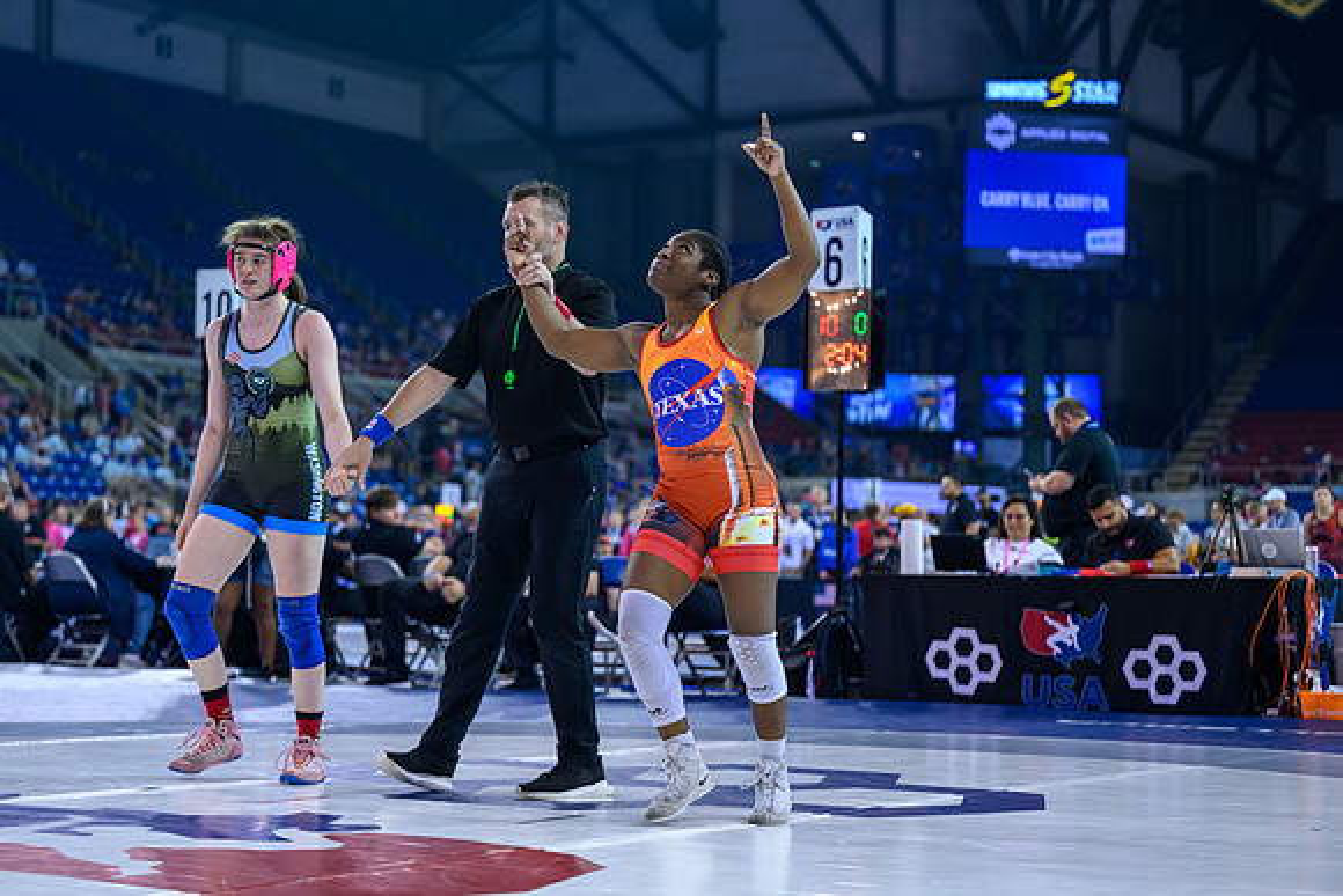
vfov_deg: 19.5
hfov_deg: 28.8
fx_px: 2612
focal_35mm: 70
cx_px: 672
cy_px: 448
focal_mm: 70
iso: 2500
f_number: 2.8
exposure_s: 1/800
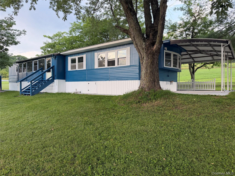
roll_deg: -0.5
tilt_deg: -0.4
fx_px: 163
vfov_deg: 56.8
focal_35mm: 24
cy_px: 88
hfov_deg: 71.6
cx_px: 118
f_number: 1.78
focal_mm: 6.76
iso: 100
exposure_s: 1/191
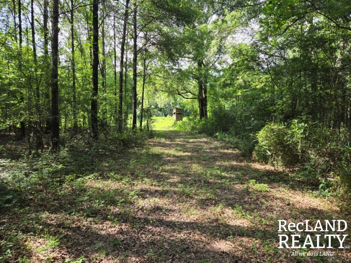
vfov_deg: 58.9
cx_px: 176
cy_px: 132
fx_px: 233
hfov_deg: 73.9
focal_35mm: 23
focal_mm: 5.4
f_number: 1.8
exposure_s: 1/180
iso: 25
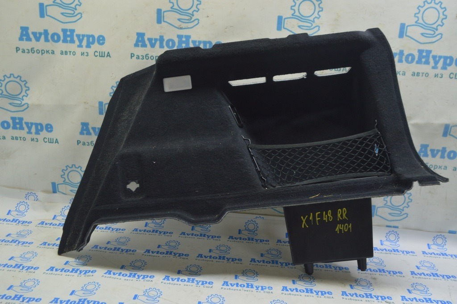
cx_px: 228
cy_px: 152
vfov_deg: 39.9
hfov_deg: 57.3
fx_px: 419
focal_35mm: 33
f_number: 5.6
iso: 400
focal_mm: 22
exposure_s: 1/20
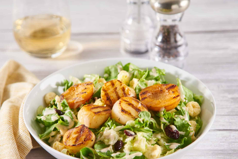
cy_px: 103
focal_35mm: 137
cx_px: 113
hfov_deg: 15.0
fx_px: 906
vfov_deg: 10.0
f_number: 4
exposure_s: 1/100
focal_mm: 105
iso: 250
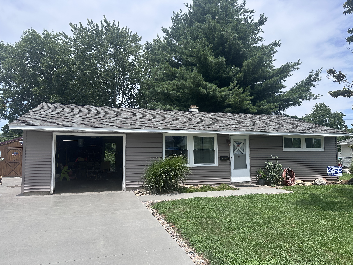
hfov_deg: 71.6
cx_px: 176
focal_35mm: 24
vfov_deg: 56.8
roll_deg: -0.5
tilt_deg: +6.0
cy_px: 132
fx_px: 245
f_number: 1.78
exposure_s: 1/4184
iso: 80
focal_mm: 6.86
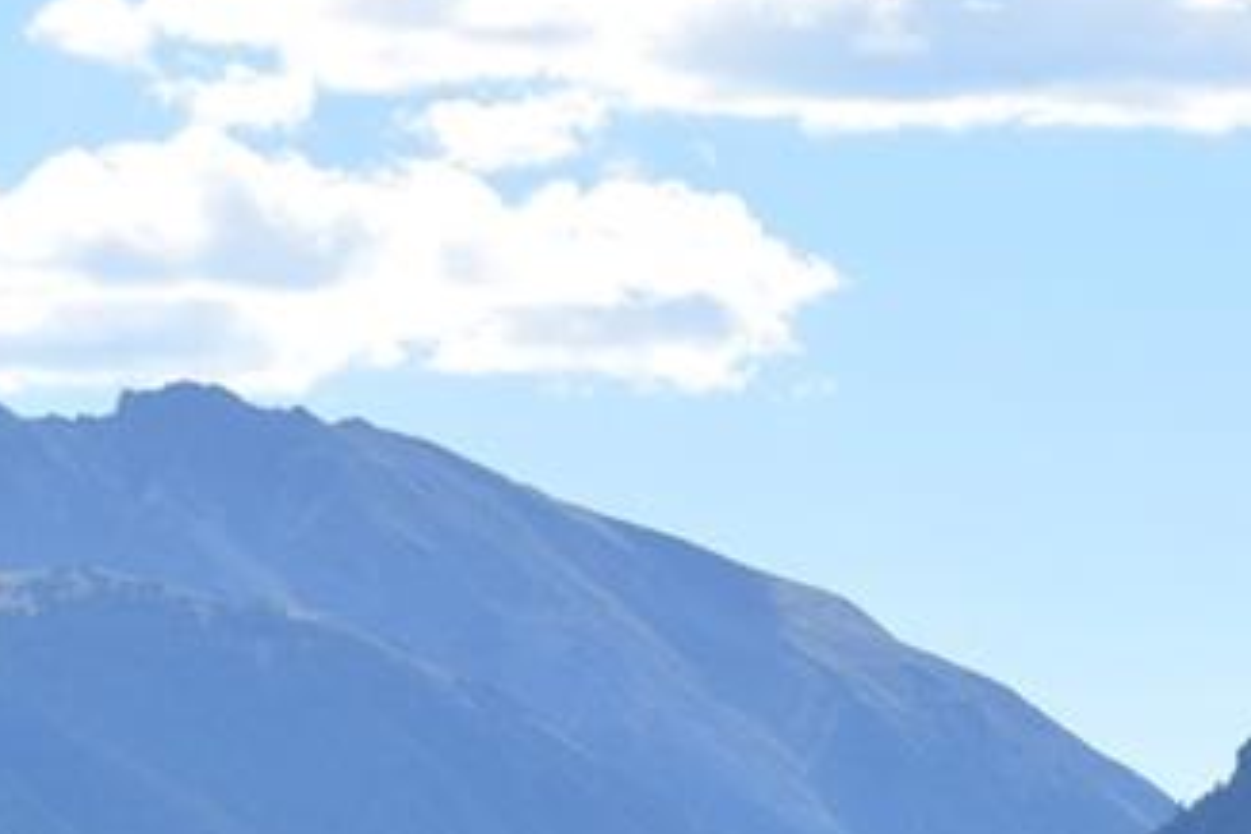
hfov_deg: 5.6
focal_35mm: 367
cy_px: 1186
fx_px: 12752
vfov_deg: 3.7
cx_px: 1021
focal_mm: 50
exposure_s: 1/500
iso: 200
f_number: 11
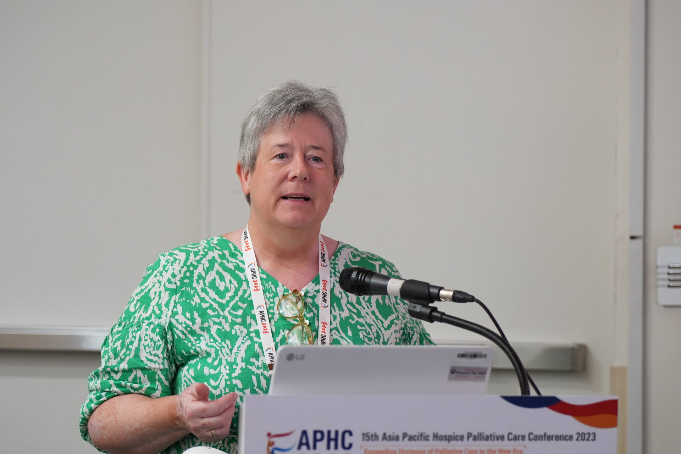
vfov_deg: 8.6
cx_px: 340
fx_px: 3026
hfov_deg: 12.8
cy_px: 227
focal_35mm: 160
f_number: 2.8
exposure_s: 1/160
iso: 1600
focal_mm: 107
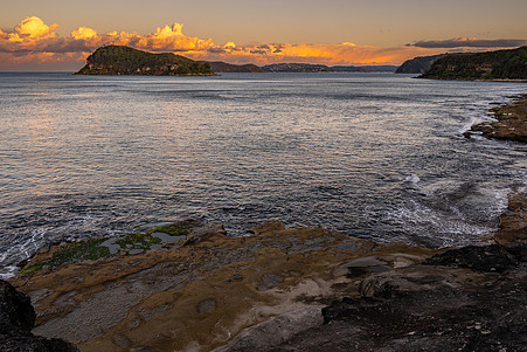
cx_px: 284
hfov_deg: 60.2
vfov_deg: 42.2
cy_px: 147
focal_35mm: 31
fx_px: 454
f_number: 8
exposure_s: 1/80
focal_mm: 24
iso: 100
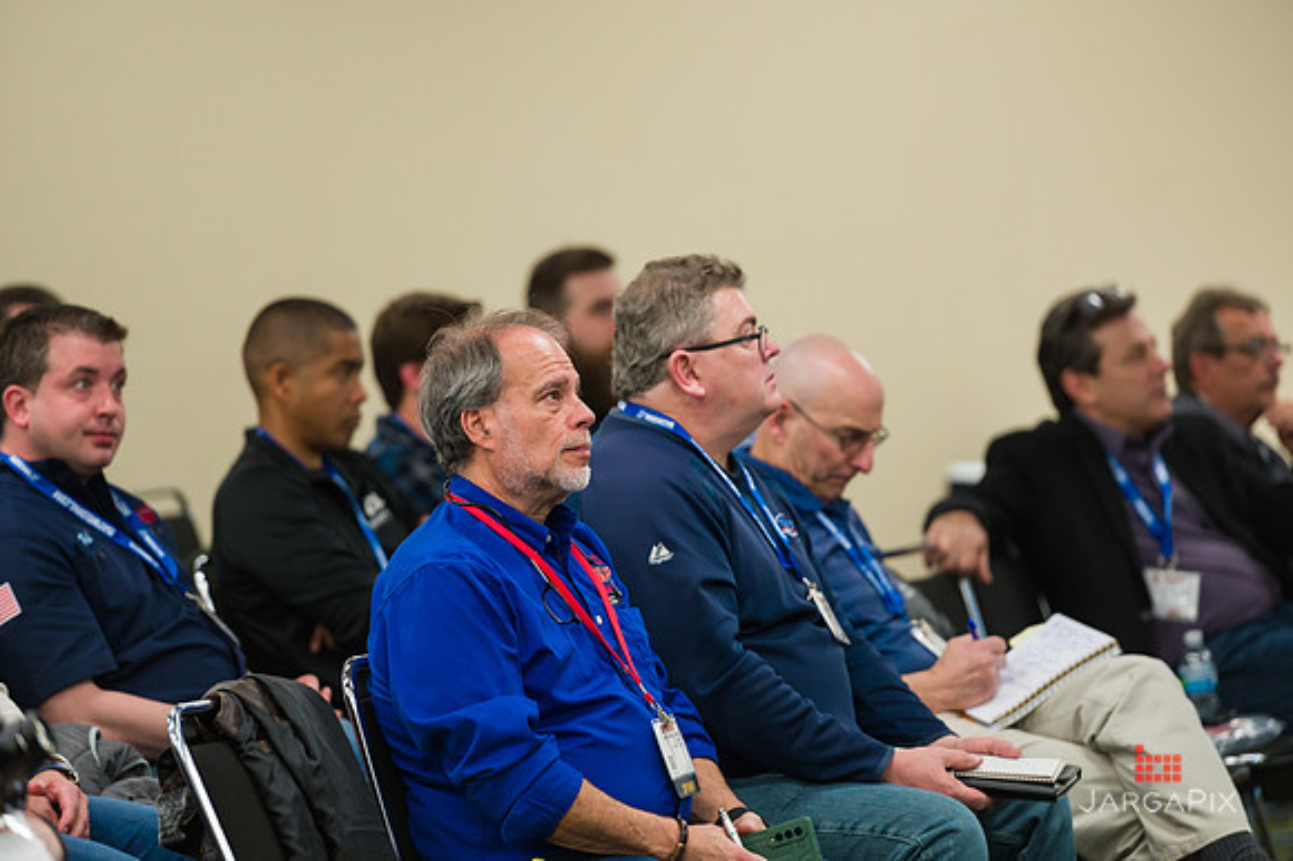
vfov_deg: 6.9
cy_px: 430
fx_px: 7179
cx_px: 646
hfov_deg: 10.3
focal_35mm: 200
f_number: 3.2
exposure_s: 1/400
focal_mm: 200
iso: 1600
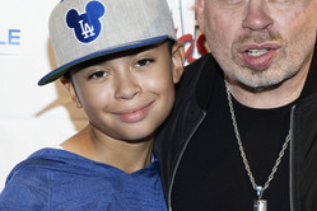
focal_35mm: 123
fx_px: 1083
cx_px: 222
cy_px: 86
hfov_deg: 16.6
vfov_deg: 11.1
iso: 800
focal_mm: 68
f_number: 5.6
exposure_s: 1/200
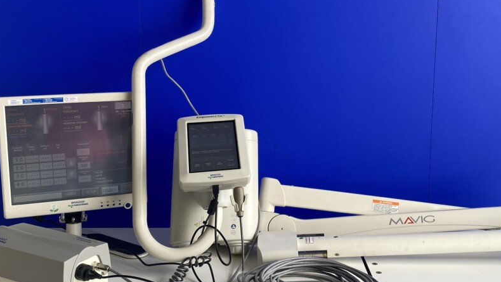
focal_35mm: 43
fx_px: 571
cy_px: 110
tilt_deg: -8.9
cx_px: 301
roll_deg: -0.6
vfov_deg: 27.7
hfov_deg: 47.1
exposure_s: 1/121
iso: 40
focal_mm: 4.25
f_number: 1.8
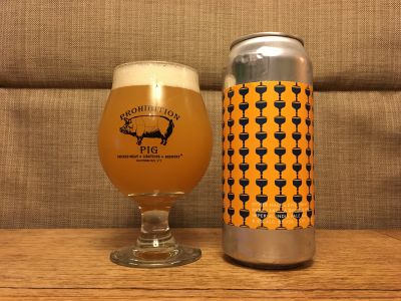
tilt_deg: +2.0
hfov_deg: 61.7
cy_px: 150
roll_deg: -1.3
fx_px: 336
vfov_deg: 48.2
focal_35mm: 29
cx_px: 200
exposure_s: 1/25
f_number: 2.2
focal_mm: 4.15
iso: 200
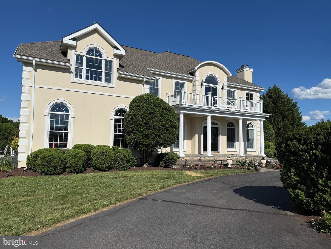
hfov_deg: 71.6
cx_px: 166
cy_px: 124
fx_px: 229
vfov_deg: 56.8
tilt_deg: +4.6
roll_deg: -1.0
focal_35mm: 24
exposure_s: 1/10309
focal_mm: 6.76
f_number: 1.78
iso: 80
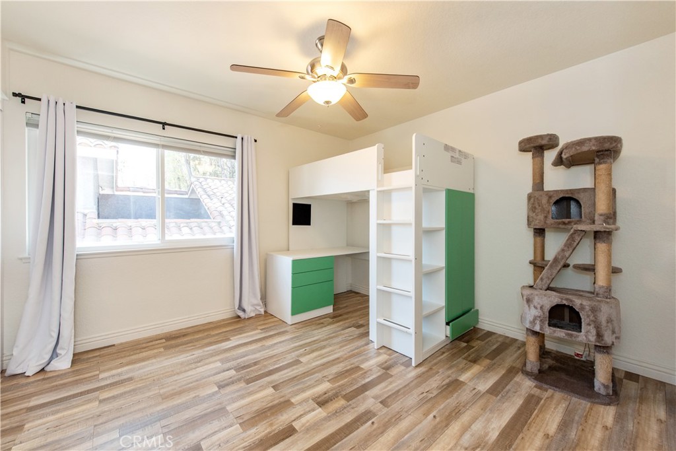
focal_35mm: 14
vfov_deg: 81.2
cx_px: 338
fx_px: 263
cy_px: 226
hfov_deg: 104.2
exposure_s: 1/100
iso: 800
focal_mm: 14
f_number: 5
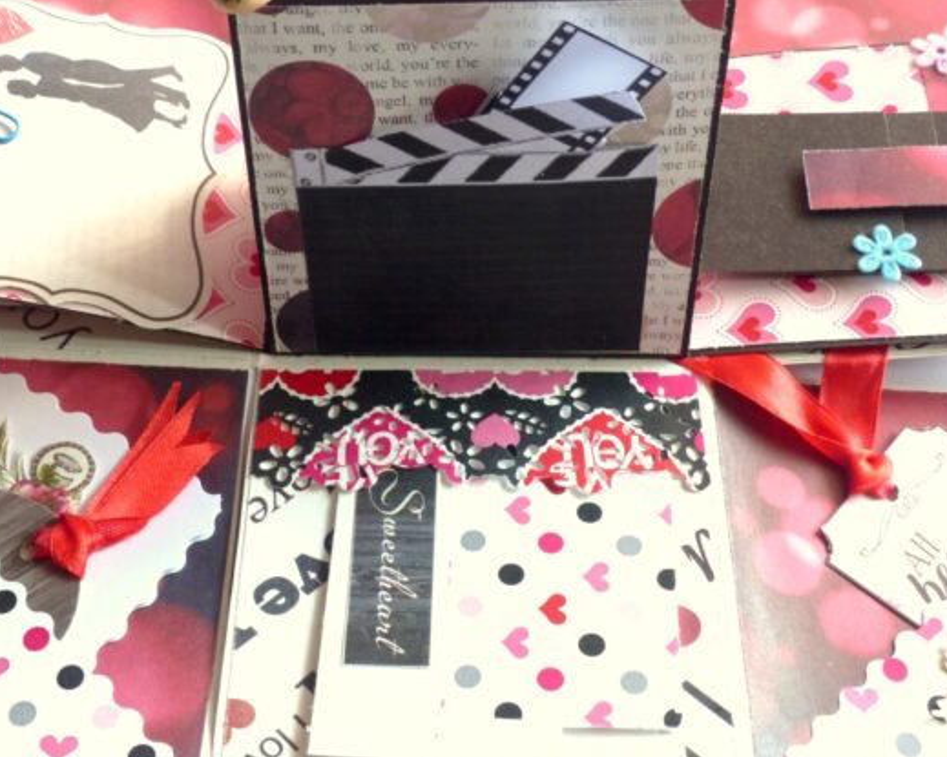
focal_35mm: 53
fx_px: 1485
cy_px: 379
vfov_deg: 28.6
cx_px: 453
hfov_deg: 35.4
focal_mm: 8.4
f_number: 4.5
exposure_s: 1/30
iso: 200
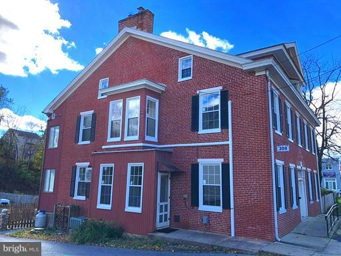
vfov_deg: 49.7
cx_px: 170
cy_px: 128
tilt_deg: +11.2
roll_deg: -1.5
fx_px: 276
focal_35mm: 28
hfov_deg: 63.4
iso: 20
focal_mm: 3.99
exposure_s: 1/716
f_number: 1.8
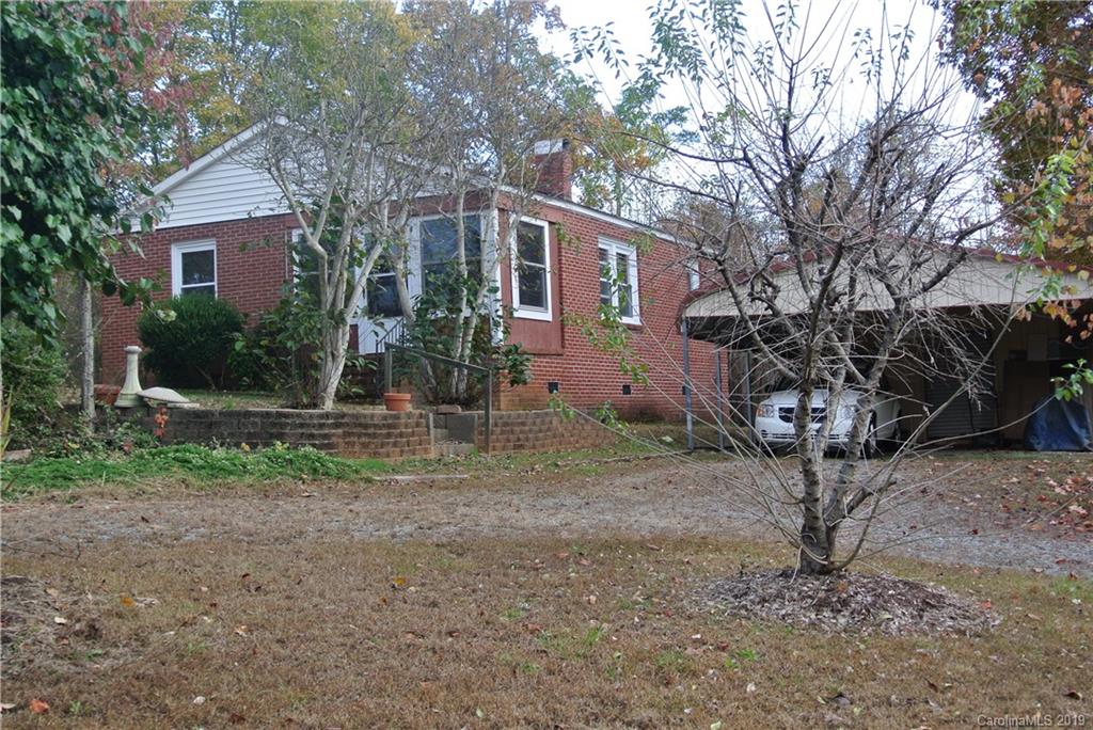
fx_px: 1367
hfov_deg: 43.6
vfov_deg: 29.9
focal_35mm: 45
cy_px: 365
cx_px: 546
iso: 110
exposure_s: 1/60
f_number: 4.5
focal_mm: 16.9
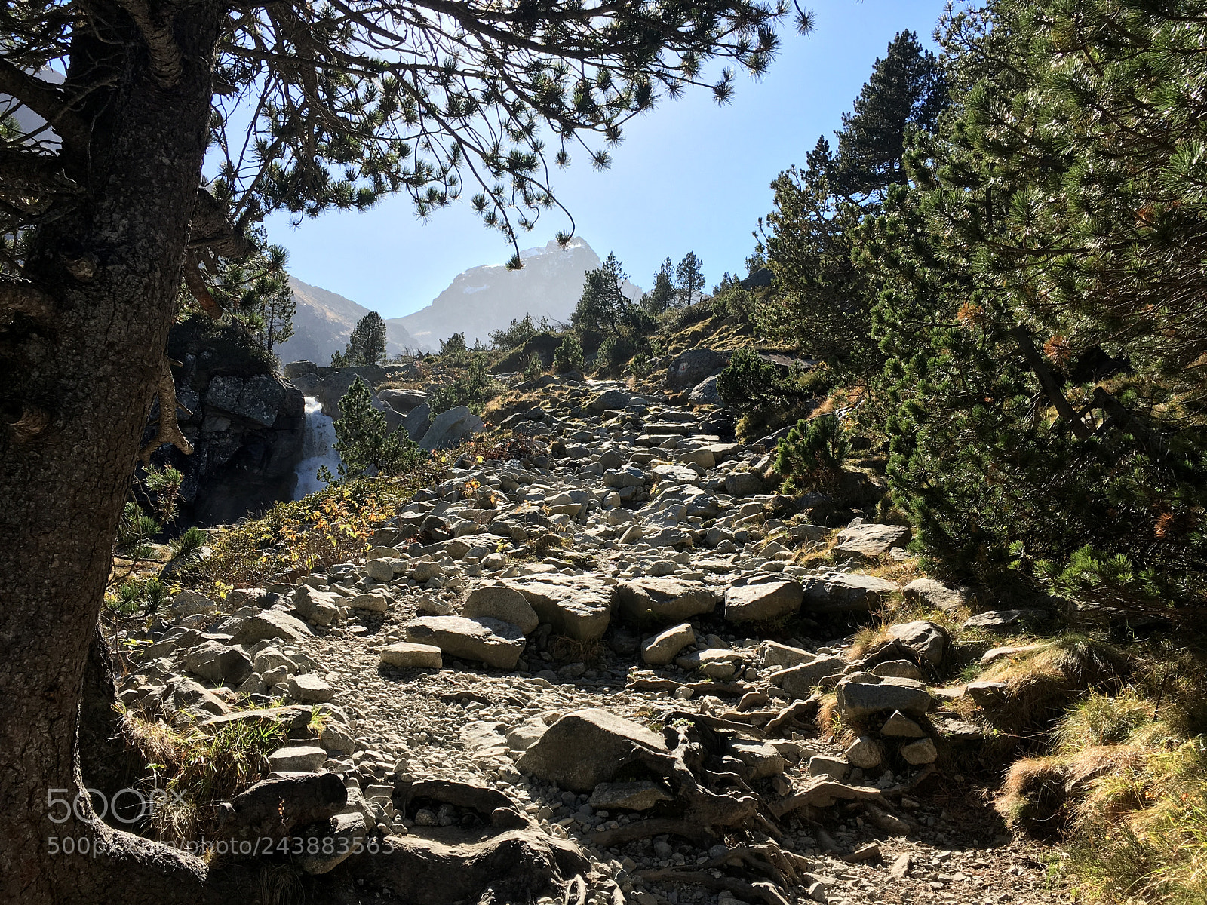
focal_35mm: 29
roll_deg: -4.6
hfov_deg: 61.7
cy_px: 452
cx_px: 604
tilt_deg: +10.7
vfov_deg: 48.2
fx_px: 1011
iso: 25
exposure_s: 1/746
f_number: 2.2
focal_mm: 4.15
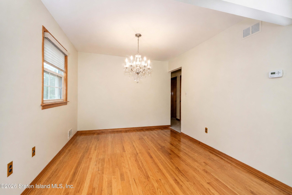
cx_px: 146
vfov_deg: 77.3
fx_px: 122
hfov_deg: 100.4
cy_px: 98
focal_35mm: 15
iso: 2000
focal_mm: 10
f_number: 7.1
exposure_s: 1/60
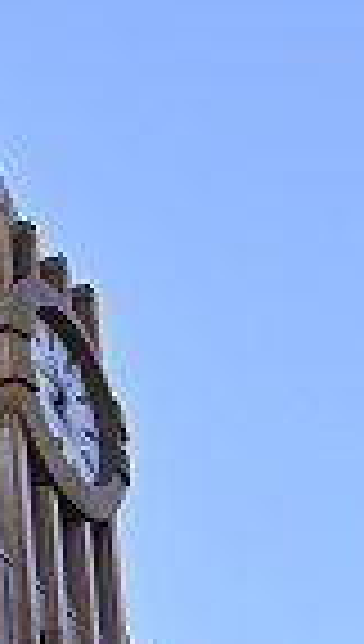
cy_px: 903
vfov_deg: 10.5
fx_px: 3397
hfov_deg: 6.0
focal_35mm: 199
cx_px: -292
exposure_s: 1/125
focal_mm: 34
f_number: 4
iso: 64
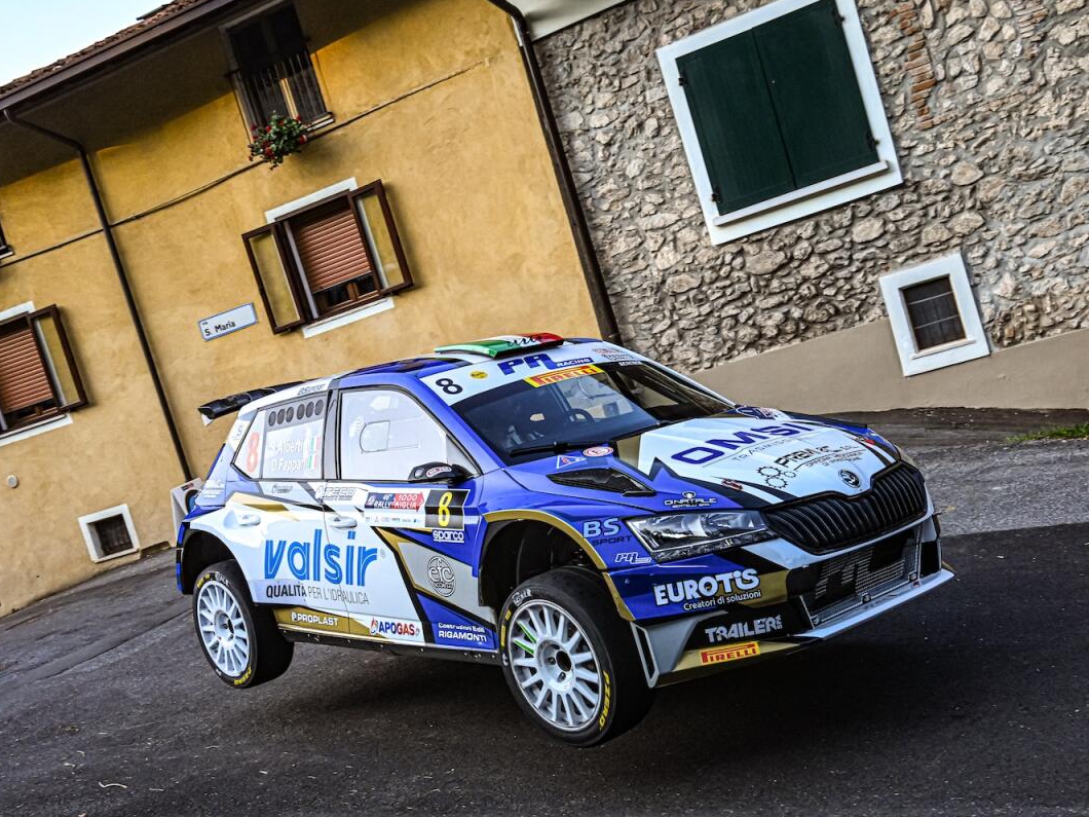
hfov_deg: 50.1
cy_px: 407
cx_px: 522
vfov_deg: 38.7
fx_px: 1164
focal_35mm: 37
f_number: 5.6
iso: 1600
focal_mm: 34
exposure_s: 1/2500
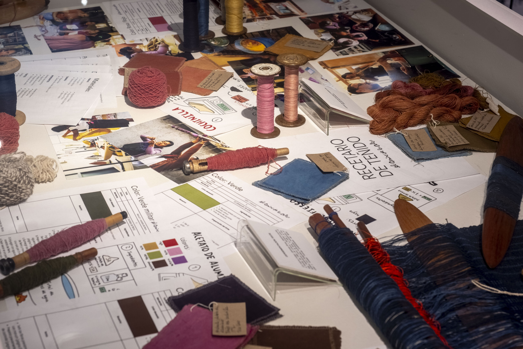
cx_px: 262
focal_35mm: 75
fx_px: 1090
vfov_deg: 18.2
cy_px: 174
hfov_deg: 27.0
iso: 400
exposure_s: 1/125
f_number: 5.6
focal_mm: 50
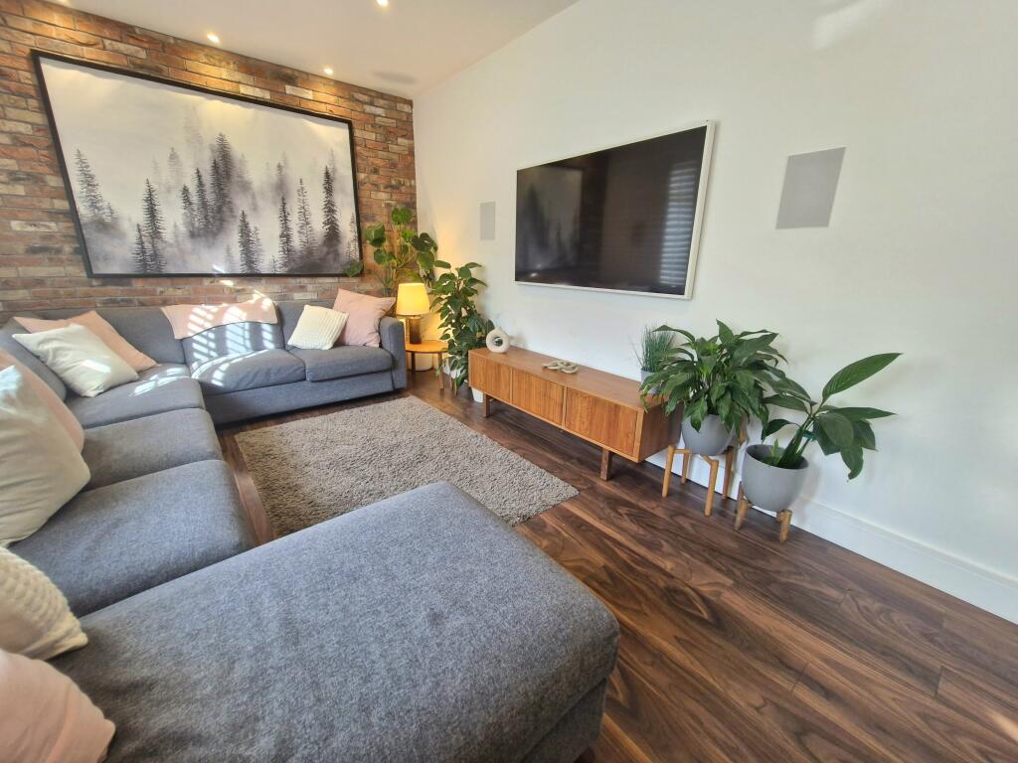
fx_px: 382
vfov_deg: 89.9
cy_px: 382
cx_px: 509
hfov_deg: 106.2
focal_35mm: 13
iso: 125
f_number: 2.2
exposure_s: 1/50
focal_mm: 1.74
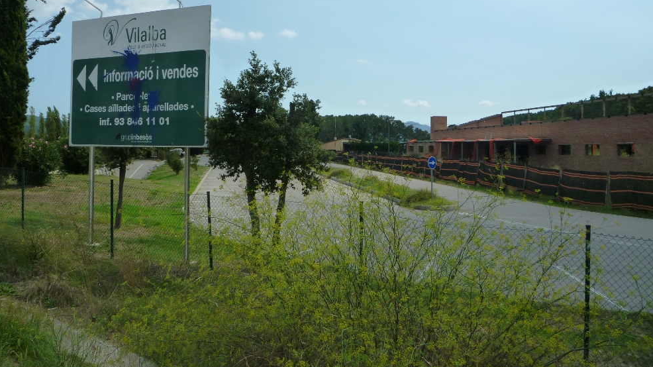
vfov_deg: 36.3
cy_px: 127
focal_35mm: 32
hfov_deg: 61.0
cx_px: 327
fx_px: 554
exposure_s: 1/800
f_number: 4.5
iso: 125
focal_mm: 5.2
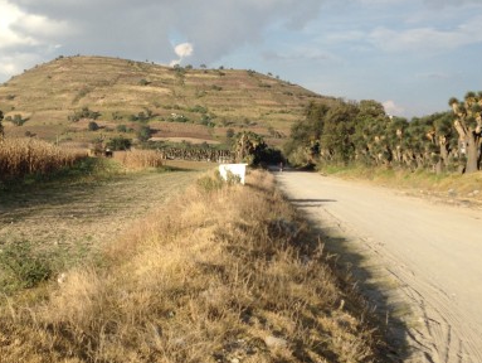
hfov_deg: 33.9
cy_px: 165
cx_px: 152
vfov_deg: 26.1
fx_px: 780
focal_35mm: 56
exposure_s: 1/1391
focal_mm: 4.12
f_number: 2.4
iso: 50
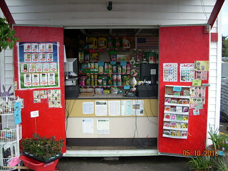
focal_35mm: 37
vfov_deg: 38.6
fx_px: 244
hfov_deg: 50.2
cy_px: 86
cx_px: 114
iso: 64
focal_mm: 6.2
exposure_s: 1/324
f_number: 2.8
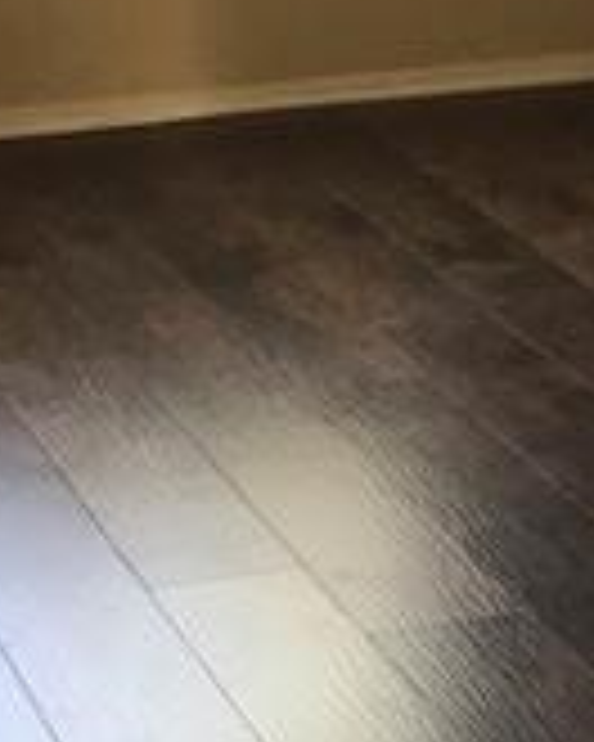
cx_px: 360
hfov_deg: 12.1
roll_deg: +0.4
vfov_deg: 15.2
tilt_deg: -18.6
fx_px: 2791
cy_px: 360
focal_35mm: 127
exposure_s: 1/24
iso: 40
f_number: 1.8
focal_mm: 3.99
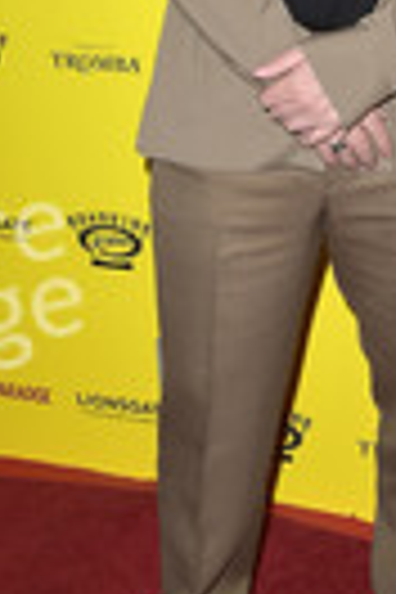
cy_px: 86
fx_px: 1749
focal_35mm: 106
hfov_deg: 12.8
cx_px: 344
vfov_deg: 19.0
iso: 250
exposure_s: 1/250
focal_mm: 35
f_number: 6.3
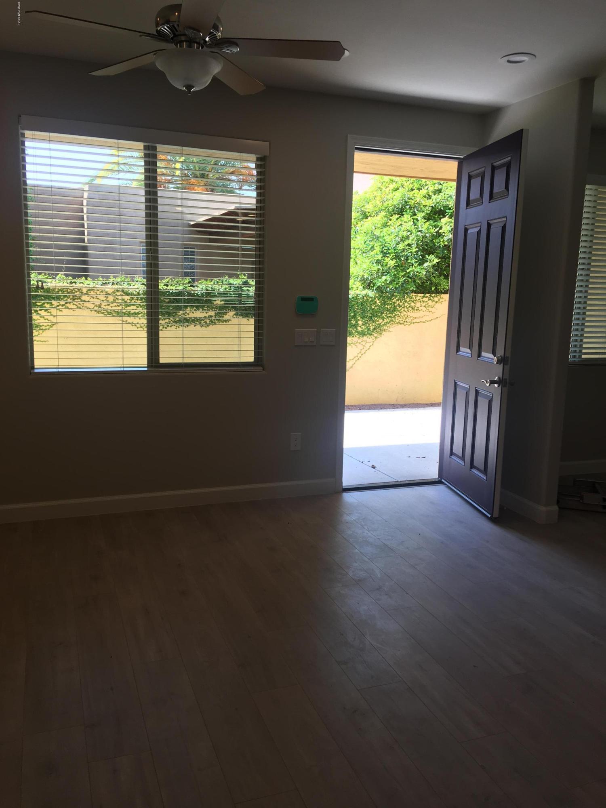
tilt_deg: -7.0
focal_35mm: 29
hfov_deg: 48.2
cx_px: 303
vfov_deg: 61.7
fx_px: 677
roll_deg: -1.5
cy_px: 404
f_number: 2.2
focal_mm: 4.15
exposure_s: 1/120
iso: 25
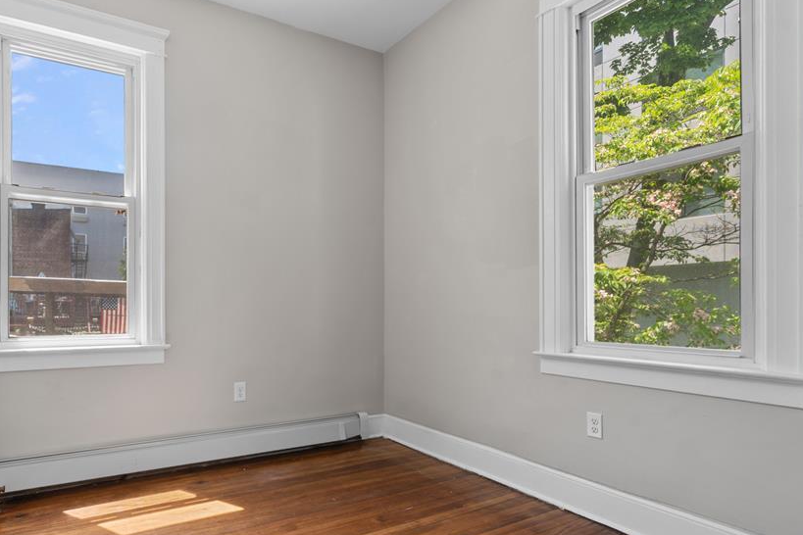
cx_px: 311
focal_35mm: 20
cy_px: 298
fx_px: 446
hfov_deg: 82.7
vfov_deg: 61.8
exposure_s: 1/4
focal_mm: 16
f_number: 8
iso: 100
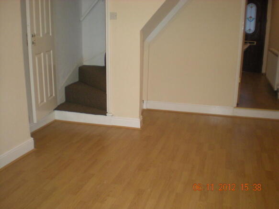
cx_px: 140
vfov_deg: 37.7
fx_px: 306
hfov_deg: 49.0
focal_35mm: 38
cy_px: 104
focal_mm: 6.3
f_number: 3.1
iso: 308
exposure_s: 1/60
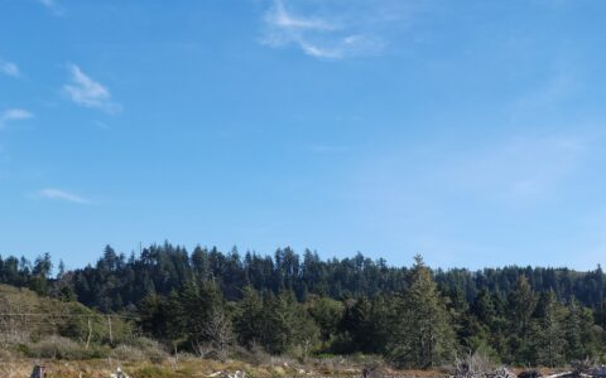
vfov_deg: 22.4
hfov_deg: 36.6
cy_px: 483
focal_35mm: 52
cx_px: 535
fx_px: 859
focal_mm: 5.4
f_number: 1.8
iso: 20
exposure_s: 1/1457
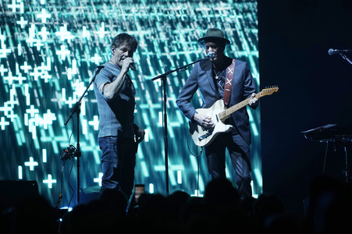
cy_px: 117
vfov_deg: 2.3
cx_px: 176
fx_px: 5862
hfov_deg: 3.4
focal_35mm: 600
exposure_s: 1/400
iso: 1600
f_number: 6.3
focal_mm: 600
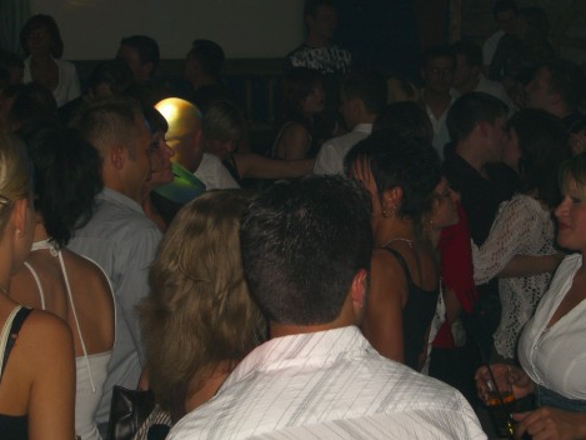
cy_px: 201
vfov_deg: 17.0
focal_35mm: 87
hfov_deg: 22.5
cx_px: 339
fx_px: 1473
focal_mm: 14.2
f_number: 4
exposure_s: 1/60
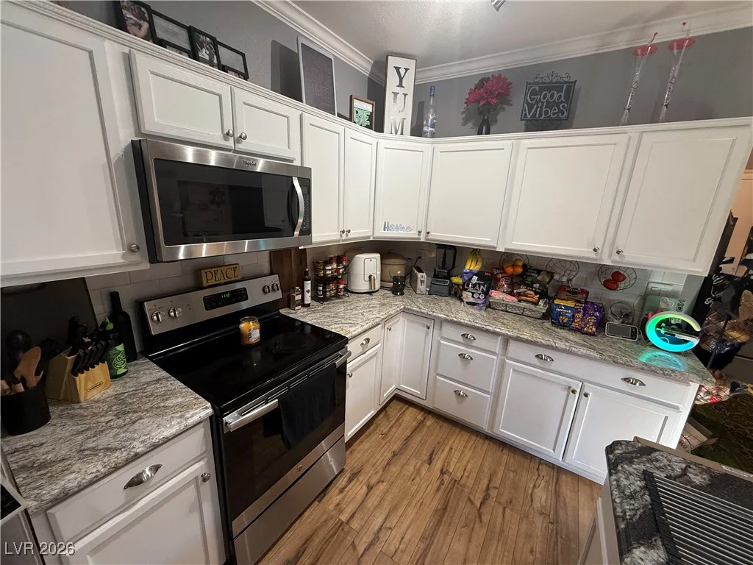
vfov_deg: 85.7
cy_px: 282
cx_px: 376
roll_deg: -3.0
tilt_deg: -14.8
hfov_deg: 102.1
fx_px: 305
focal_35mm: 14
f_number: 2.2
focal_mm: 2.22
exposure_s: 1/120
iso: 320
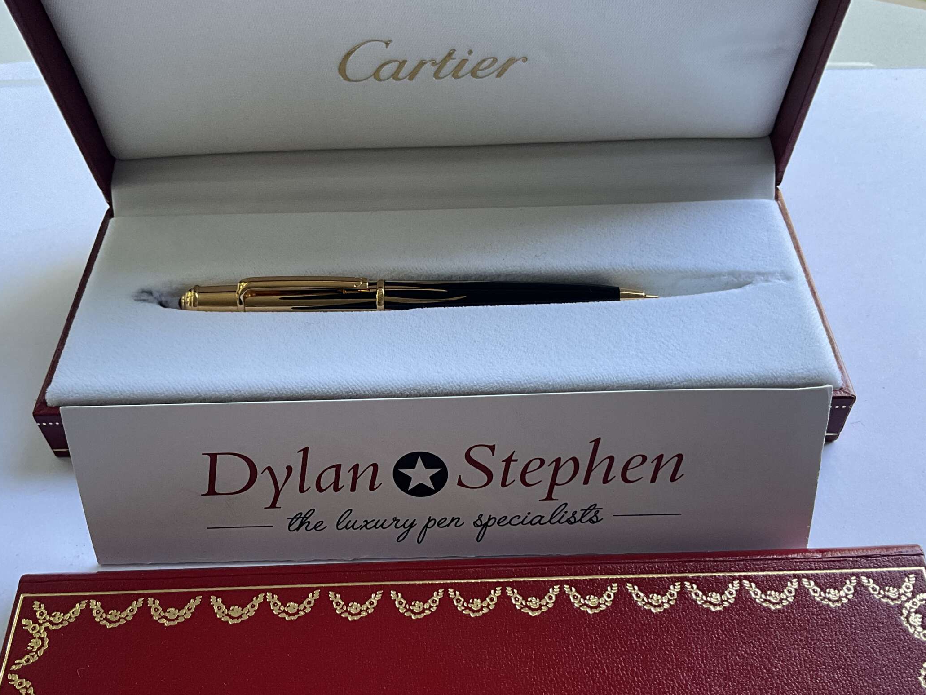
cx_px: 441
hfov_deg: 51.3
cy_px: 409
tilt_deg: -49.7
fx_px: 963
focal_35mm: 36
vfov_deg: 39.5
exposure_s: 1/122
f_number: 1.8
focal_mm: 3
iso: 64
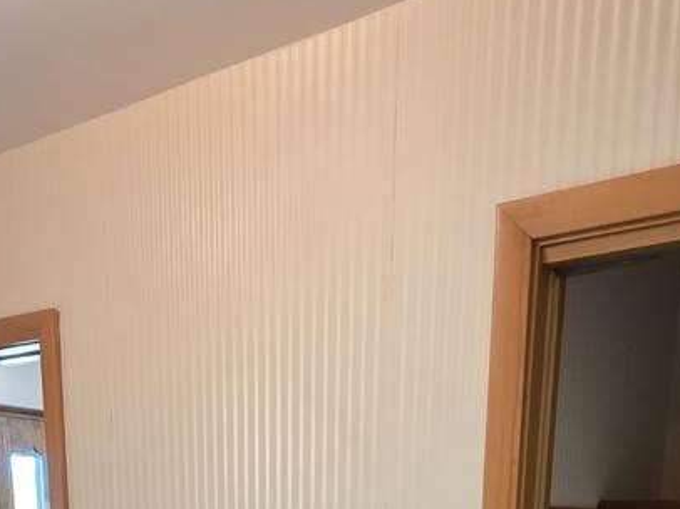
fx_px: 805
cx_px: 301
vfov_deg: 26.9
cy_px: 730
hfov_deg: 45.7
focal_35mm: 41
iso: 400
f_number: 1.9
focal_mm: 2.2
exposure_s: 1/60
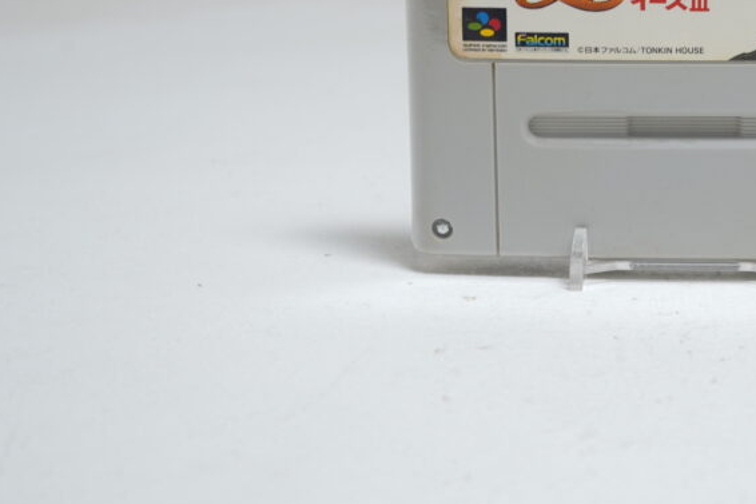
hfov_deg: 27.7
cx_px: 691
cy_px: 29
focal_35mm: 70
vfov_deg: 19.0
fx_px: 1469
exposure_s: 1/2.5
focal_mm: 33
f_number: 9
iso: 64
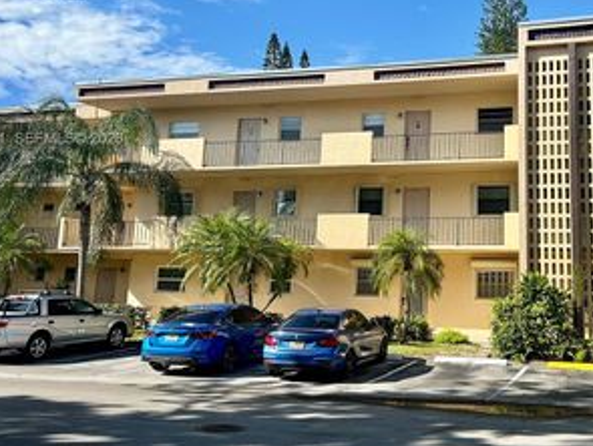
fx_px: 755
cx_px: 430
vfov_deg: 32.6
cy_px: 140
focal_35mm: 44
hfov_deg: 41.9
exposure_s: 1/3831
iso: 50
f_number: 1.5
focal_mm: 5.7
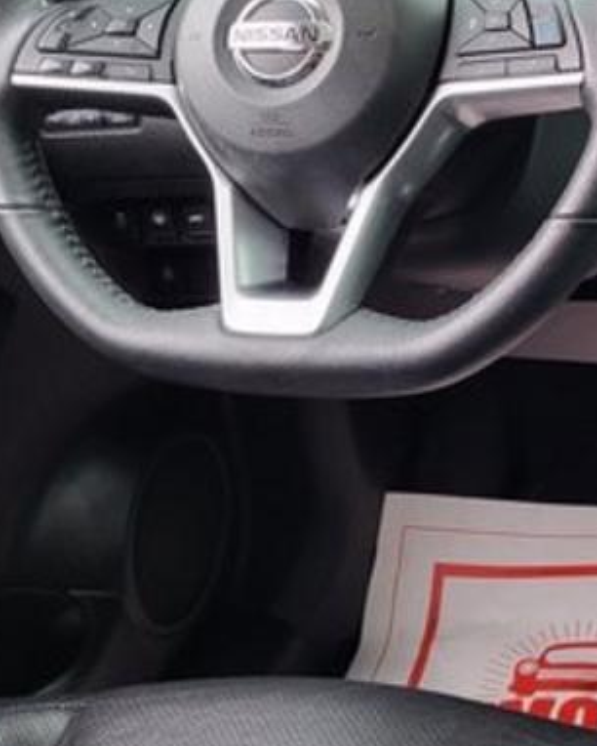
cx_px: 704
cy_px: 244
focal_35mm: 68
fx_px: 1501
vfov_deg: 27.7
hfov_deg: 21.1
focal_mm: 5.4
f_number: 1.8
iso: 200
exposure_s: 1/120
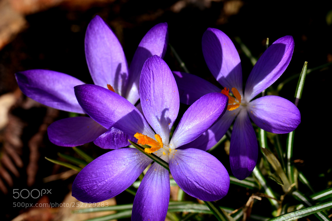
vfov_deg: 10.2
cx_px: 166
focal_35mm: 135
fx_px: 1245
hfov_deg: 15.2
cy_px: 110
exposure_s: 1/125
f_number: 11
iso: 125
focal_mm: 90
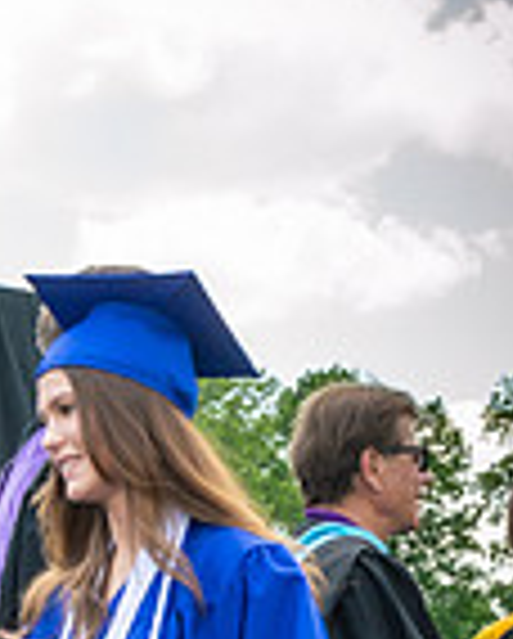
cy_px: 770
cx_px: -97
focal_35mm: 147
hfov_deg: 10.4
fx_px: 2784
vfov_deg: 12.8
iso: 200
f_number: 7.1
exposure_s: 1/200
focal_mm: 22
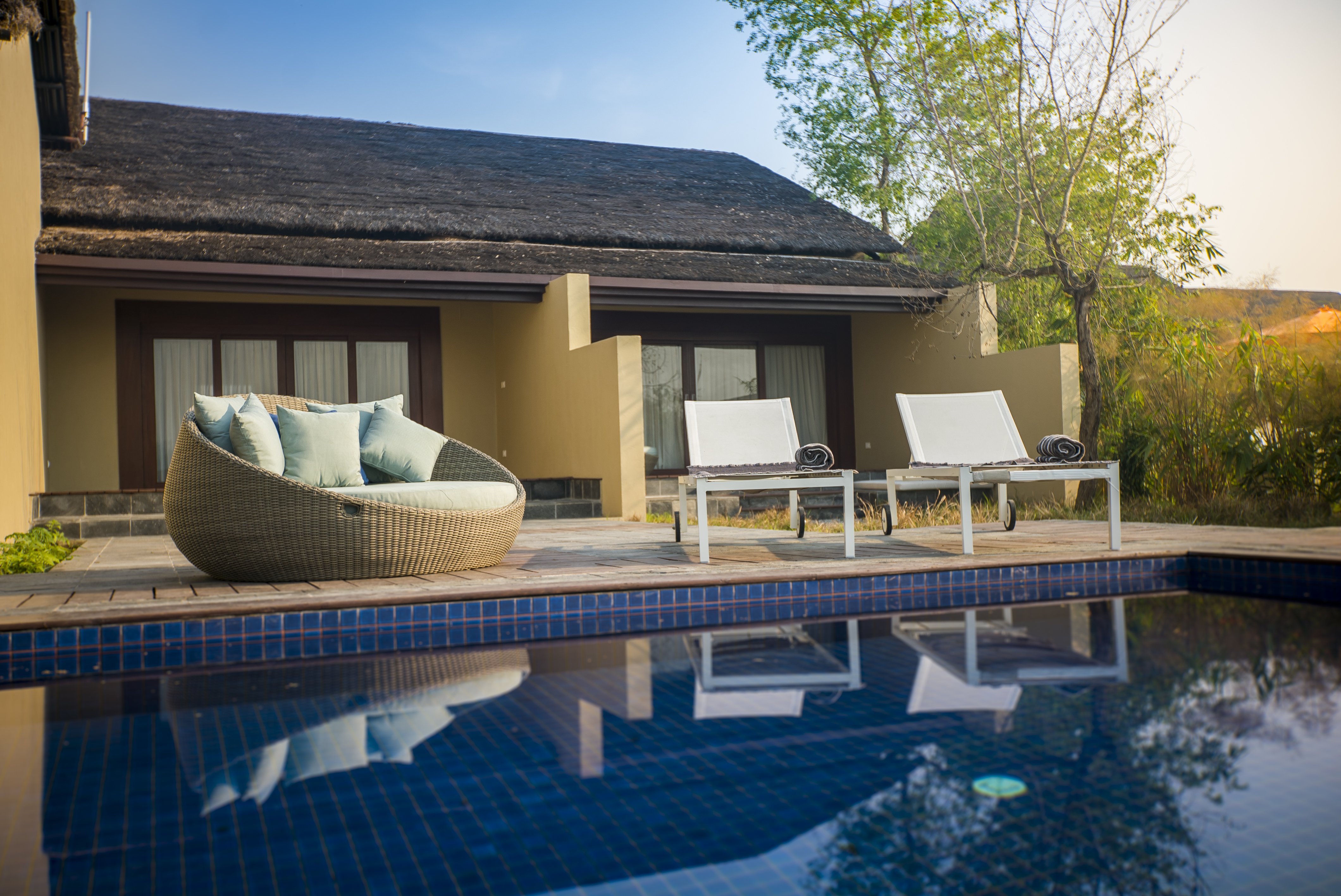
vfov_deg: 37.9
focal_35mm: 35
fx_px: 1304
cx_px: 670
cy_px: 448
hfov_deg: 54.4
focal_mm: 35
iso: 100
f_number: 2.8
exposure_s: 1/800
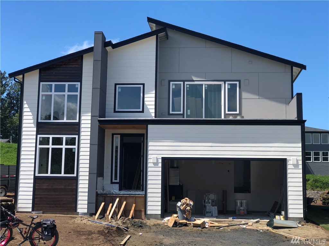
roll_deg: -1.7
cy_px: 123
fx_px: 542
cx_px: 164
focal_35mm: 57
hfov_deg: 33.8
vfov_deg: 25.7
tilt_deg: +5.2
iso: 20
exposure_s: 1/533
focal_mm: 6.6
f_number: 2.8
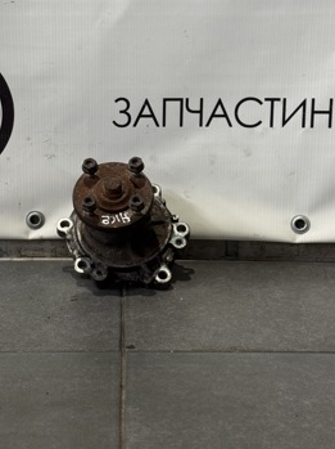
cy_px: 166
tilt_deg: -11.8
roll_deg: -0.7
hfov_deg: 22.1
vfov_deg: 29.3
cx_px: 119
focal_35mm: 66
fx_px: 853
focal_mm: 6.76
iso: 80
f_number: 1.78
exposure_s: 1/50
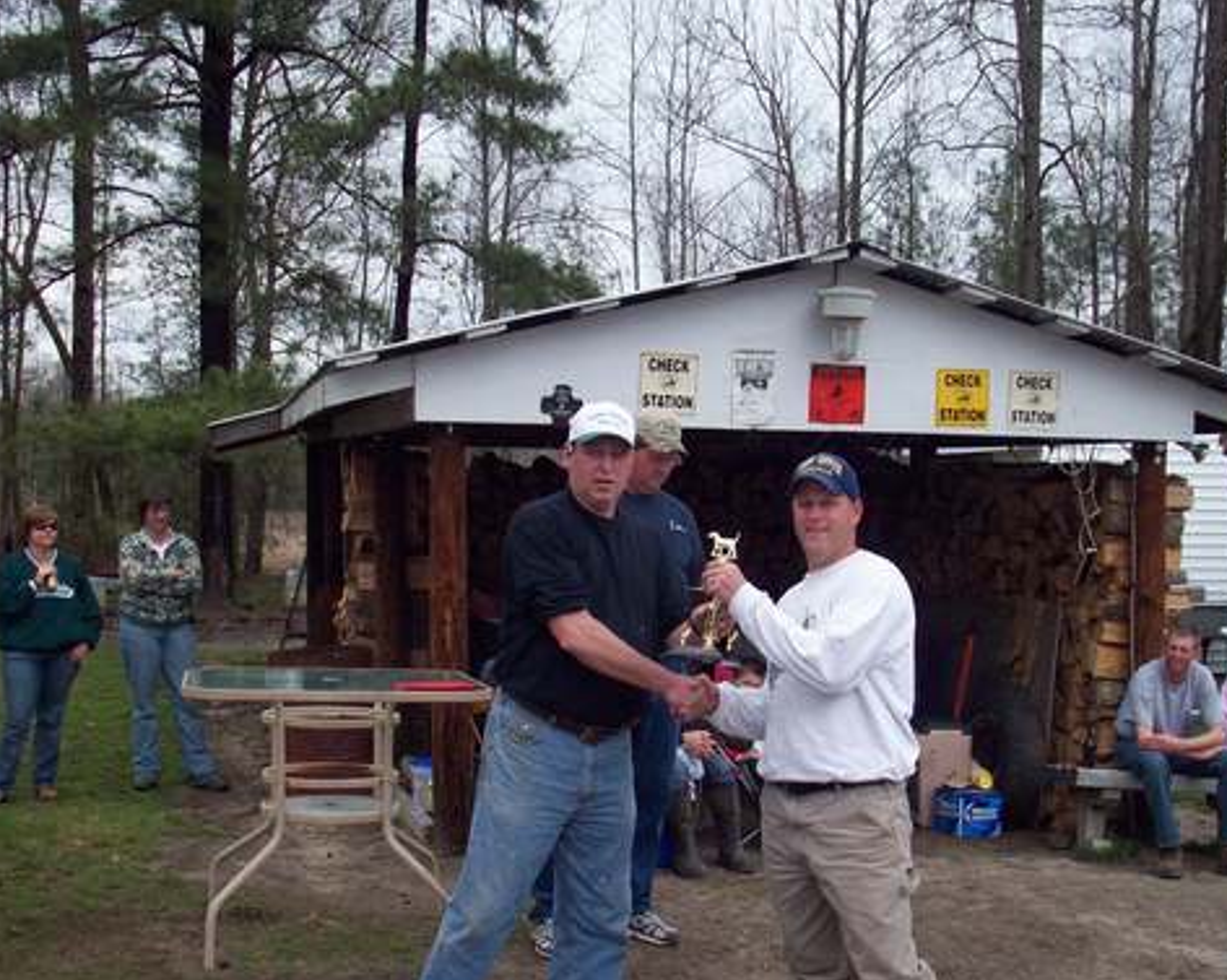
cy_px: 619
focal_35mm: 49
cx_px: 639
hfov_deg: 38.1
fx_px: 1778
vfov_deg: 30.7
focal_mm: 6.2
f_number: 5.6
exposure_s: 1/225
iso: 80
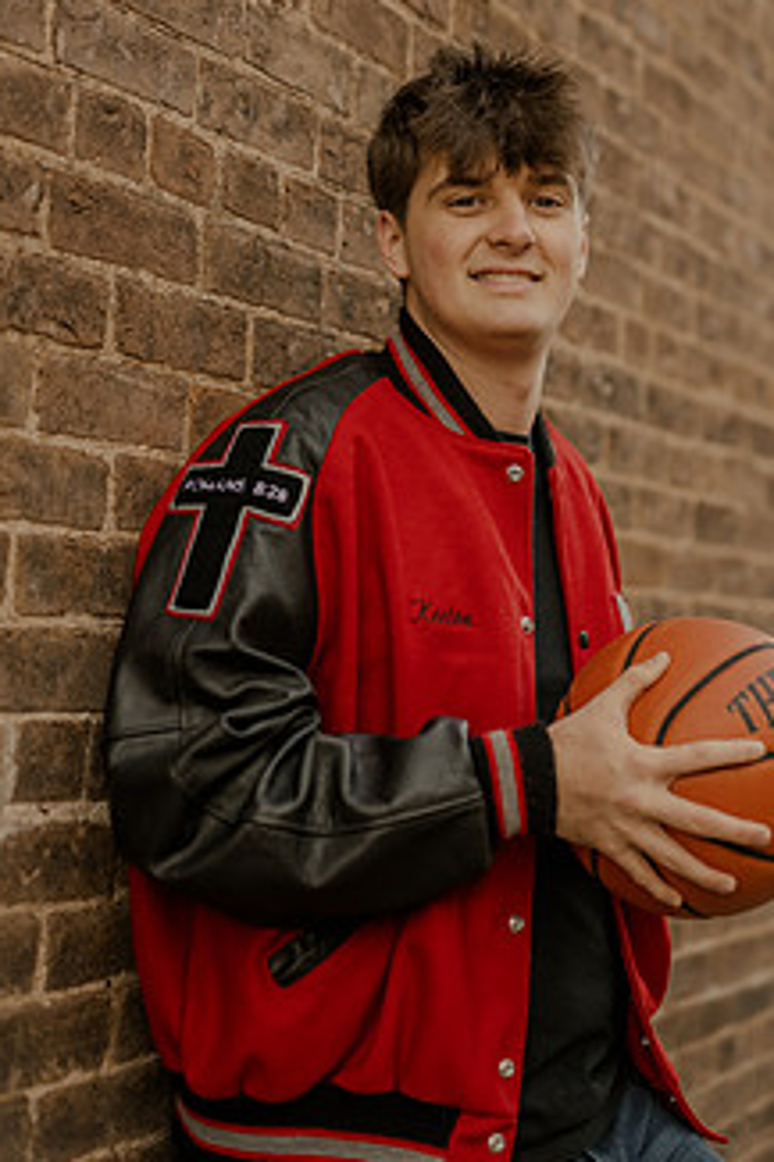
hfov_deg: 19.7
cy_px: 438
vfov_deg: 29.1
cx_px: 460
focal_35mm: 69
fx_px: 2227
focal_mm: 50
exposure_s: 1/2000
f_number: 1.8
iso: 800
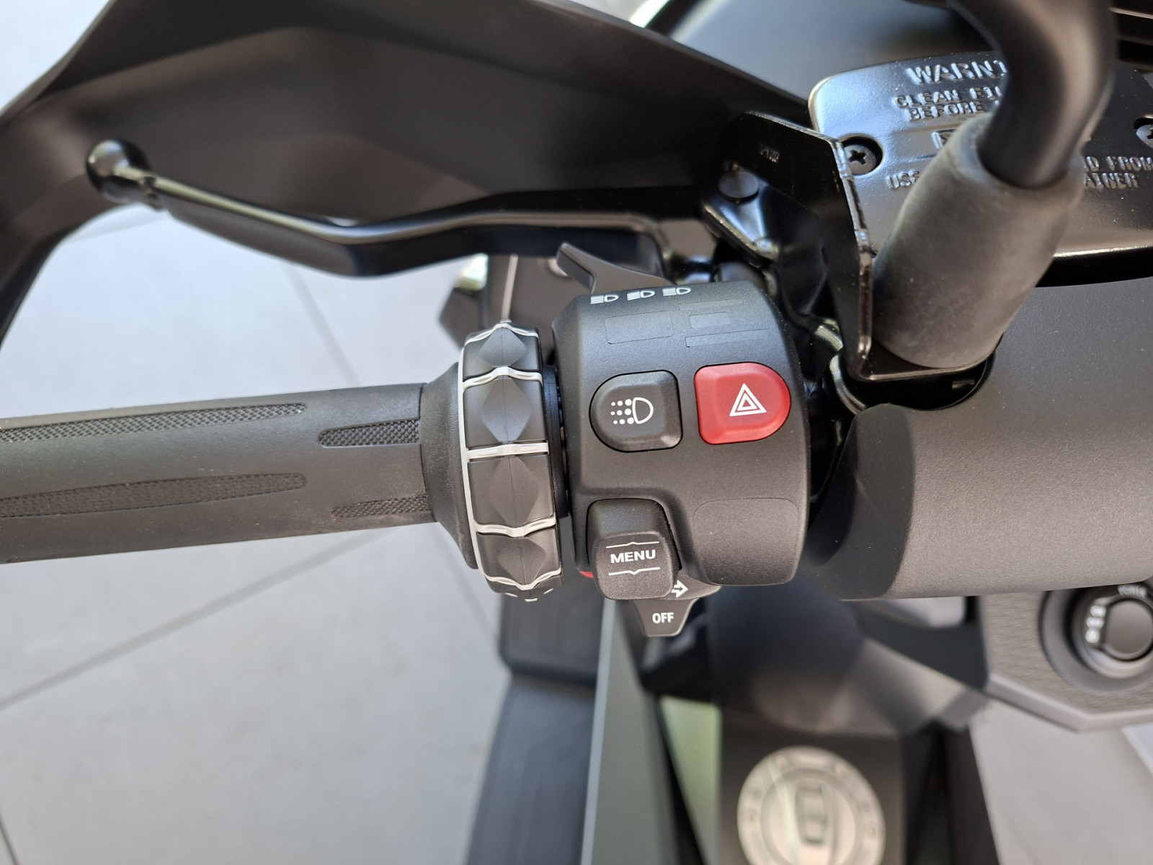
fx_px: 766
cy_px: 432
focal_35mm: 23
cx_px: 576
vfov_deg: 58.9
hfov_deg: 73.9
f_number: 1.8
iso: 250
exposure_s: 1/60
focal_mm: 5.54
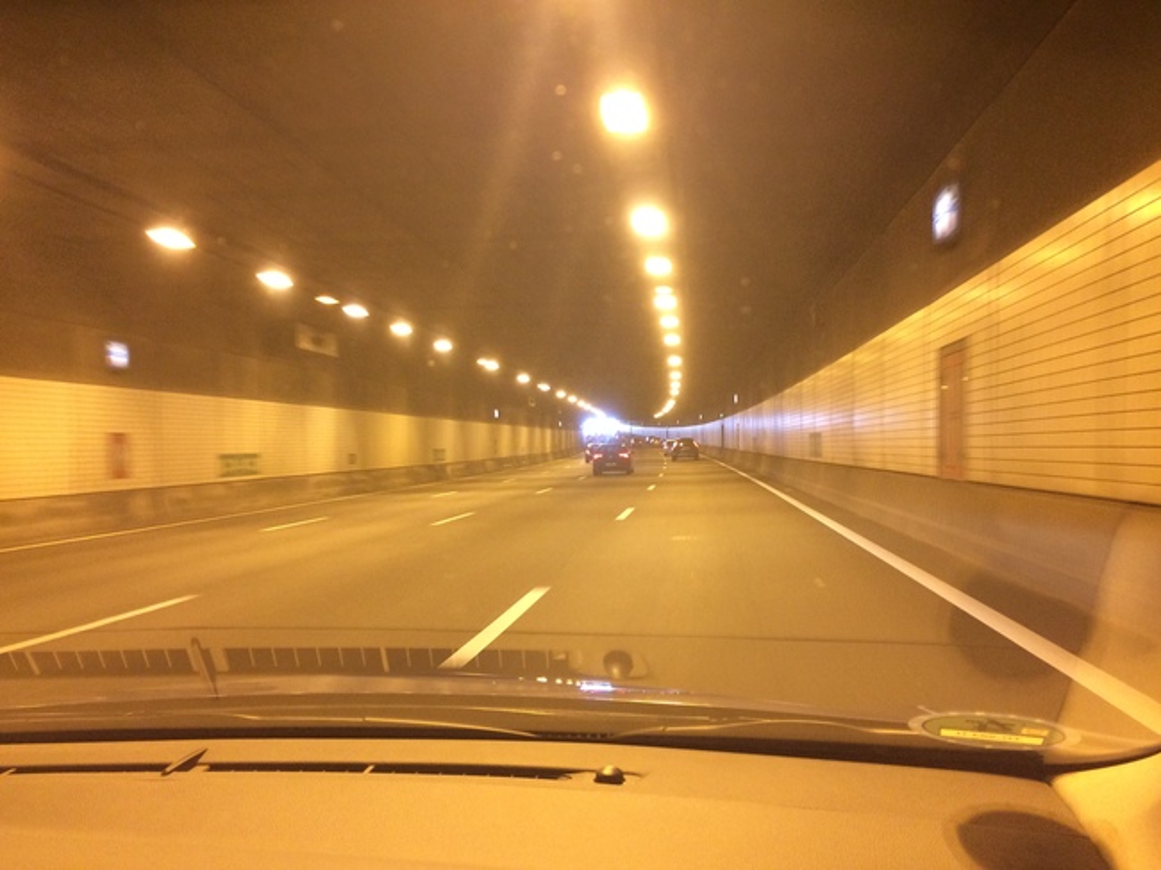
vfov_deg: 48.2
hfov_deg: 61.7
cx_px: 580
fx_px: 972
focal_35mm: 29
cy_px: 435
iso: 200
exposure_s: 1/33
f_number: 2.2
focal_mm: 4.15
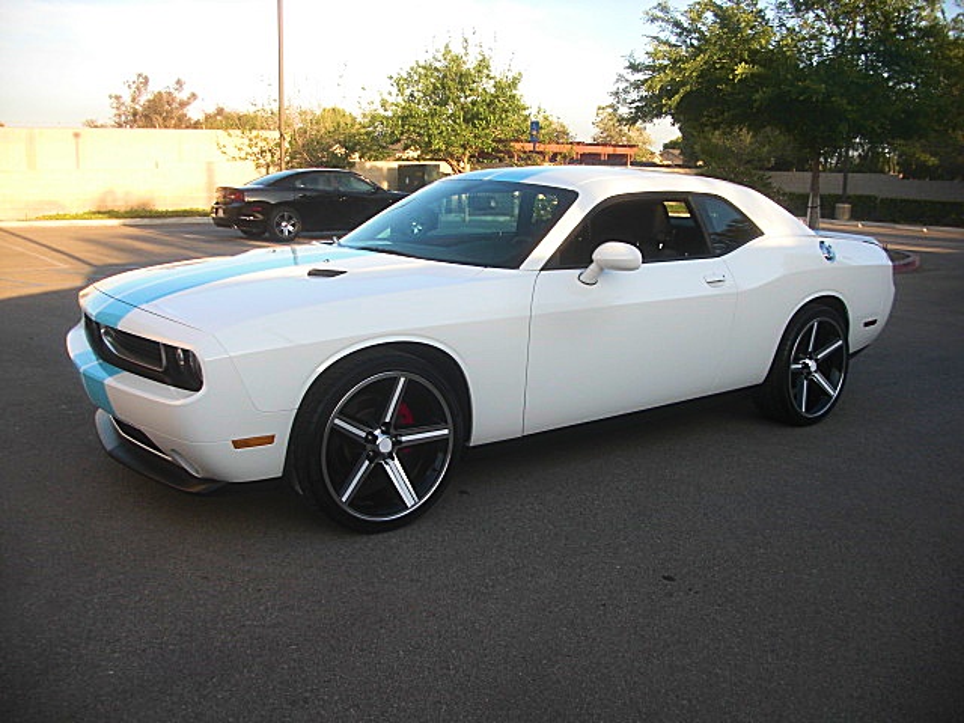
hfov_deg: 51.4
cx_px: 482
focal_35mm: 36
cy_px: 362
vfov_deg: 39.7
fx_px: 1003
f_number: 2.8
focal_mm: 6.3
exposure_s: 1/200
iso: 50
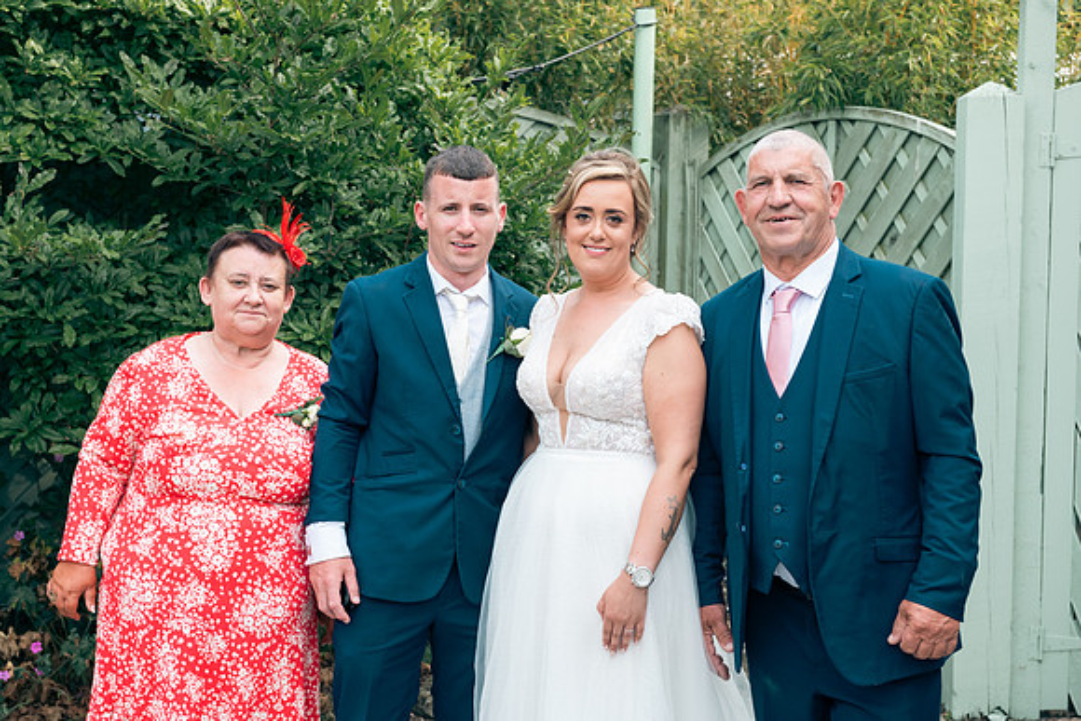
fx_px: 1862
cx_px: 540
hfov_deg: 32.4
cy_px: 360
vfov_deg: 21.9
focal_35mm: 62
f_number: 6.3
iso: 160
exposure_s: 1/160
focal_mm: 62
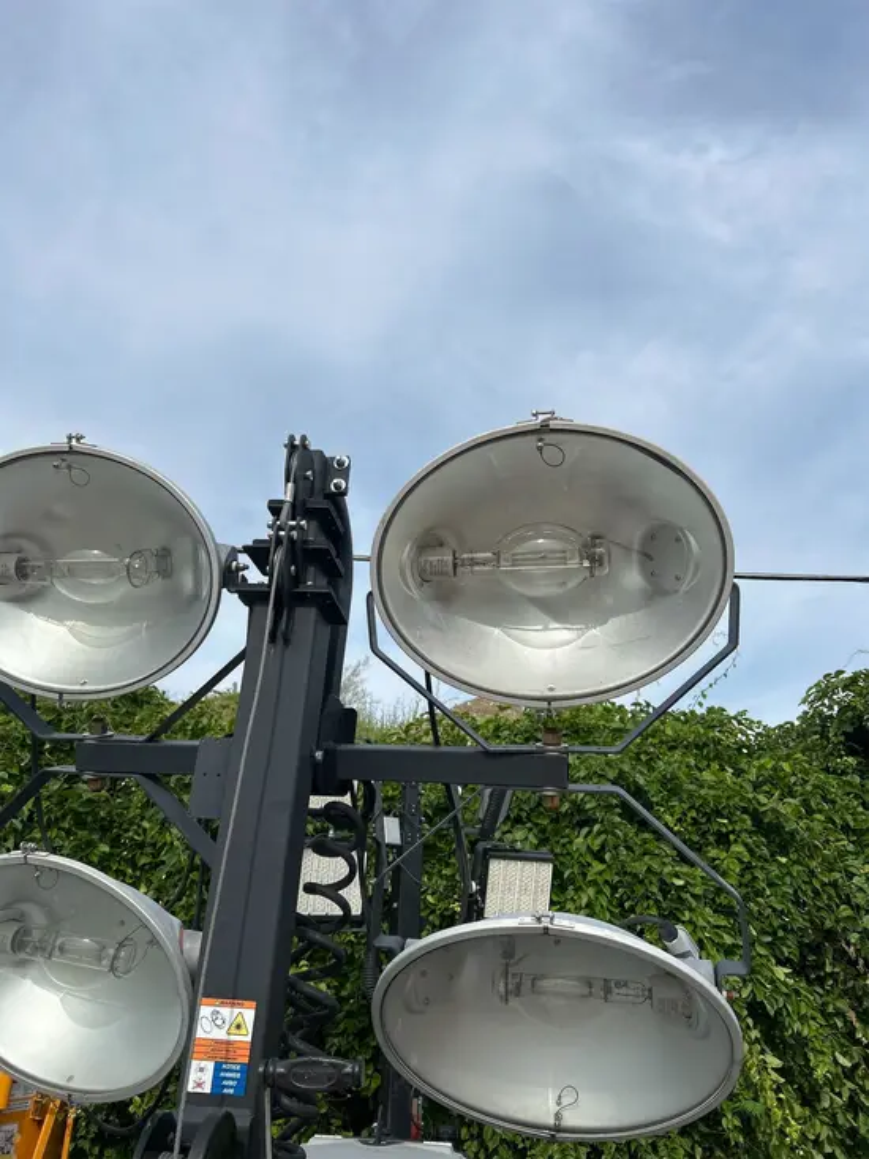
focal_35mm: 26
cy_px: 580
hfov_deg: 53.1
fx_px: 870
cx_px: 434
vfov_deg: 67.3
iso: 50
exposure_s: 1/4630
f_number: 1.5
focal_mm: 5.7
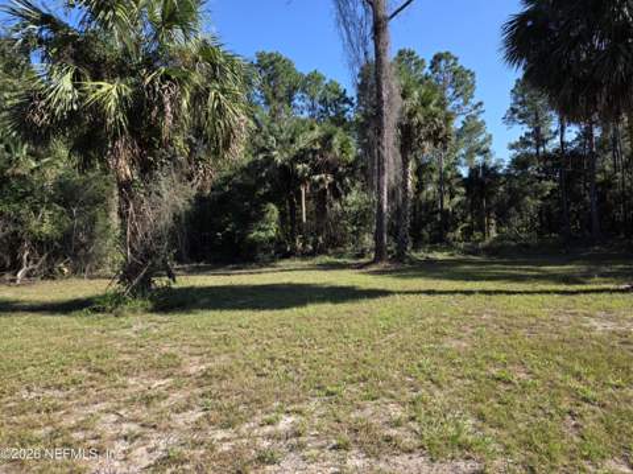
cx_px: 316
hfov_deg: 74.0
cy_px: 237
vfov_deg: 58.8
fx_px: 420
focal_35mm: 23
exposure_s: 1/2558
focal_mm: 6.3
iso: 80
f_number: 1.7
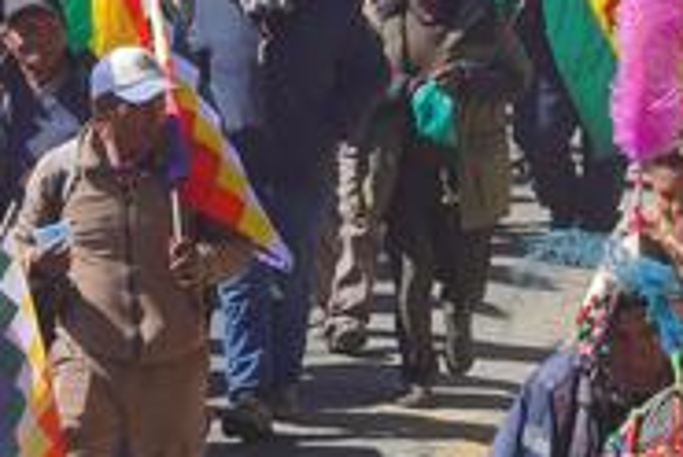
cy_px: -197
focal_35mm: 302
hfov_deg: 6.8
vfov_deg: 4.5
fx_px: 5739
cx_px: 22
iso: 640
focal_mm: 70
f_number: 9
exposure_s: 1/800
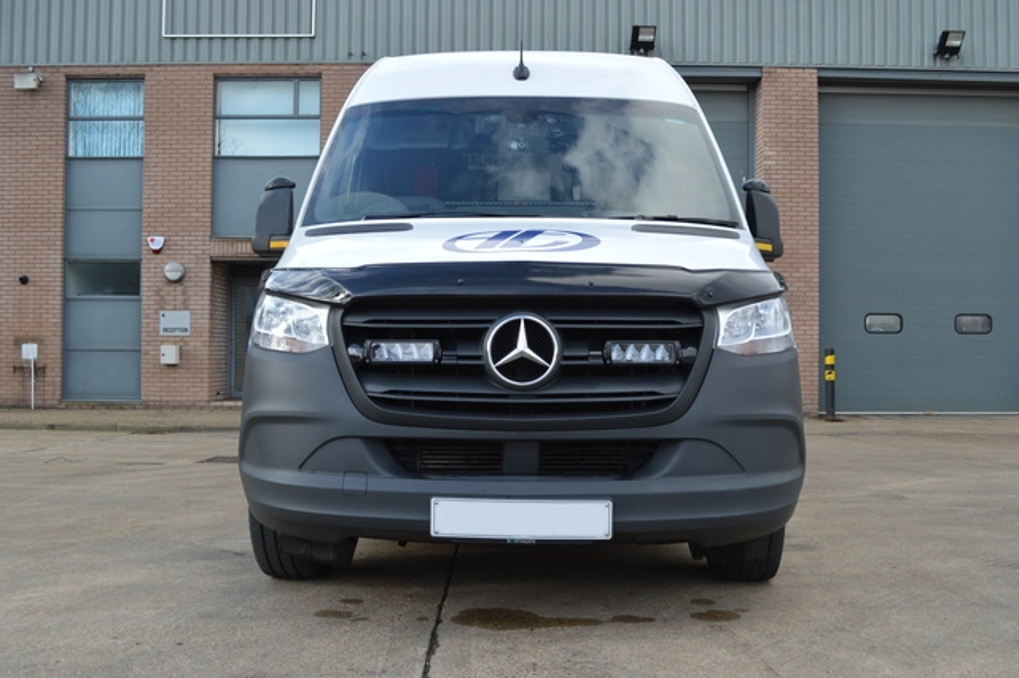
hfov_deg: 57.2
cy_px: 339
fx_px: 934
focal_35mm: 33
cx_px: 510
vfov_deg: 39.9
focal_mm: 22
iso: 100
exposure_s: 1/125
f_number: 5.6
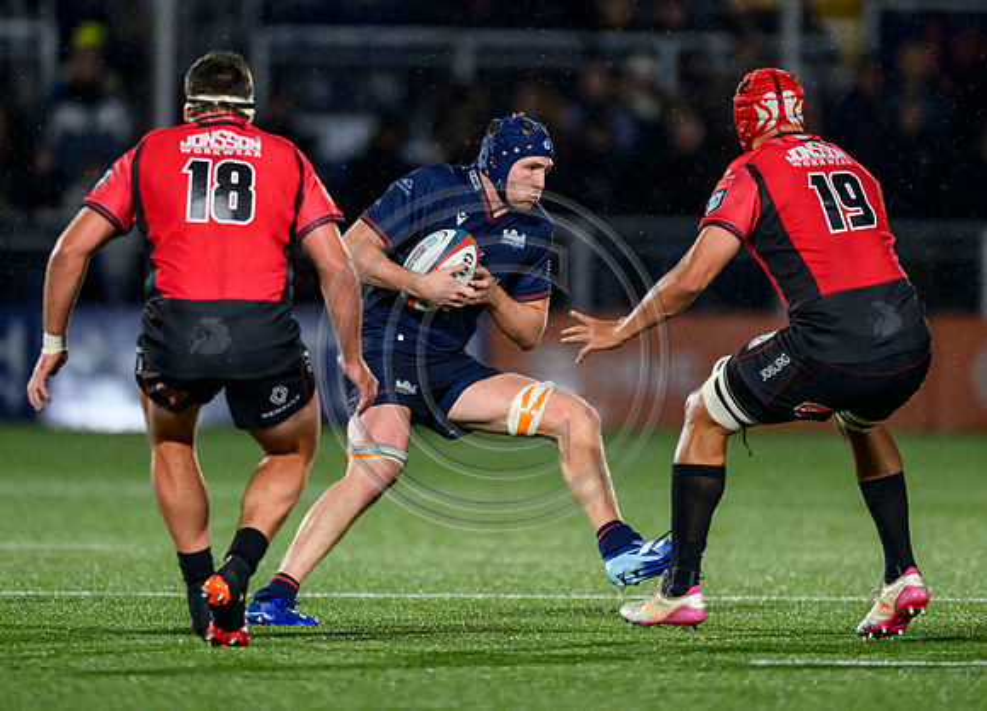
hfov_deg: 2.8
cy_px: 295
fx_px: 20503
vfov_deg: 2.0
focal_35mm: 729
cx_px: 449
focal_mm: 560
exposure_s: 1/1250
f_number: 4
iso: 6400
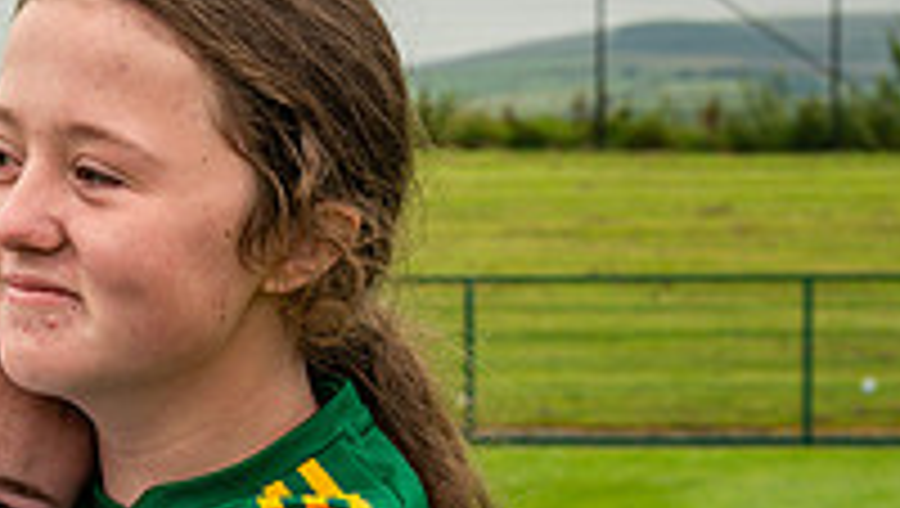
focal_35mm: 182
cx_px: 32
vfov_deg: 6.6
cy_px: 679
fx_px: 4348
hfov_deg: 11.7
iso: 140
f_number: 5
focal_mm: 60
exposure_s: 1/100
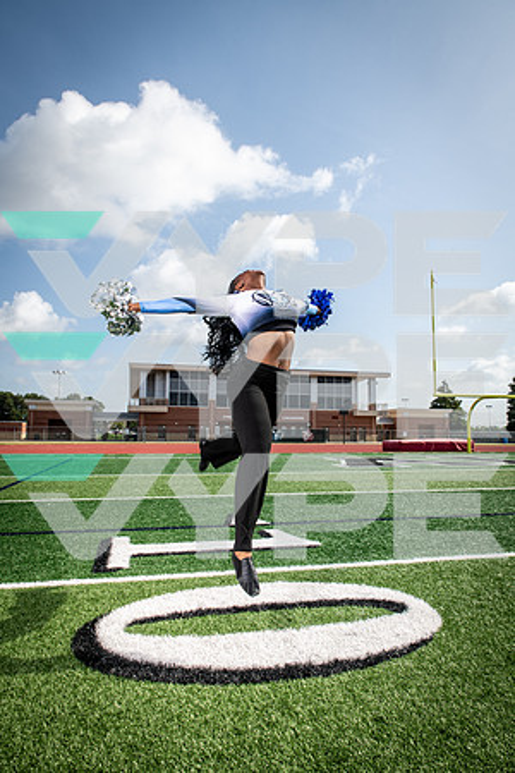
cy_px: 386
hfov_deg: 53.1
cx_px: 258
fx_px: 515
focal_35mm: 24
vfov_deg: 73.7
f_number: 7.1
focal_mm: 24
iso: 125
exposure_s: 1/400
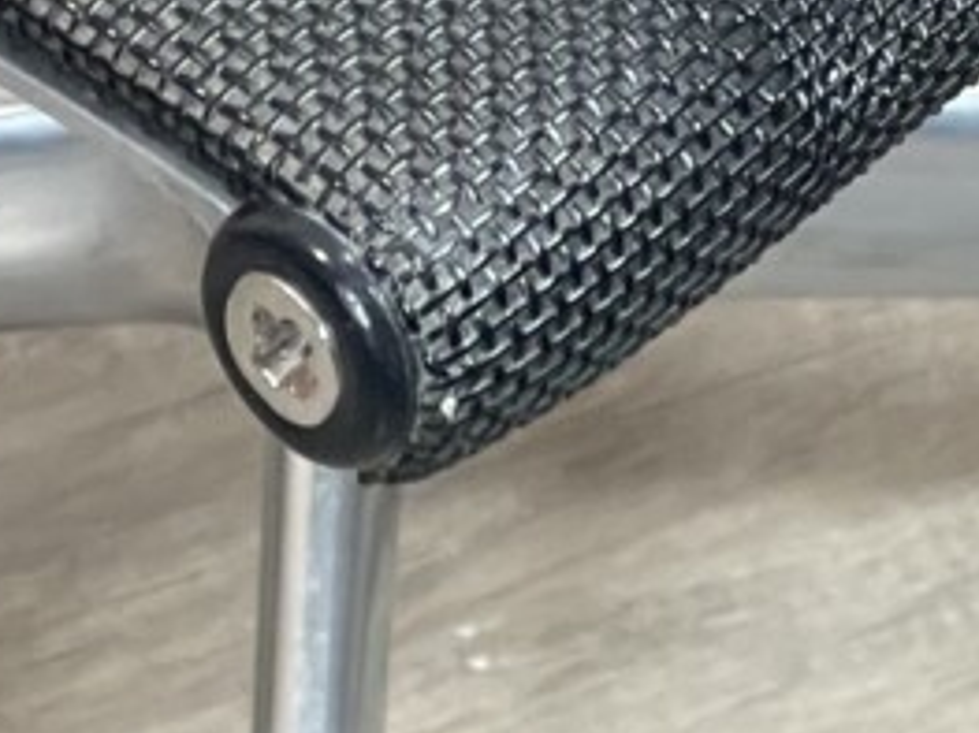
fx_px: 8254
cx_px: 1761
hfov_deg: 6.6
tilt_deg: -37.3
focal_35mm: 292
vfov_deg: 5.0
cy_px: -610
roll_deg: -1.3
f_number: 2.2
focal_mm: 7.5
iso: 200
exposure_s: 1/50
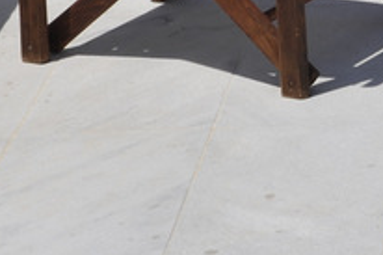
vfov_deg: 5.0
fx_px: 2806
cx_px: 825
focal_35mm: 264
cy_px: -399
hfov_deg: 7.4
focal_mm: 34
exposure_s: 1/250
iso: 100
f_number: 11
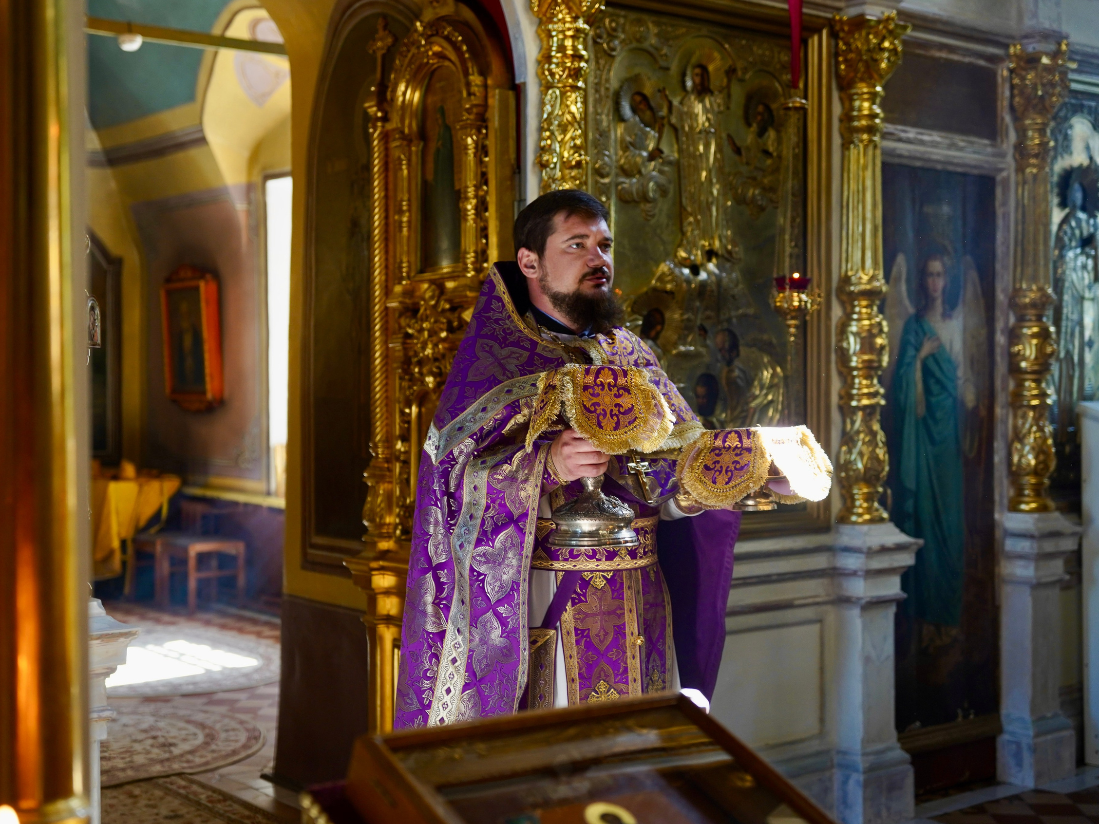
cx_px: 504
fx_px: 1545
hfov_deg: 39.1
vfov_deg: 29.9
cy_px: 409
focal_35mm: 49
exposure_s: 1/160
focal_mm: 44.6
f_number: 2.8
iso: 800
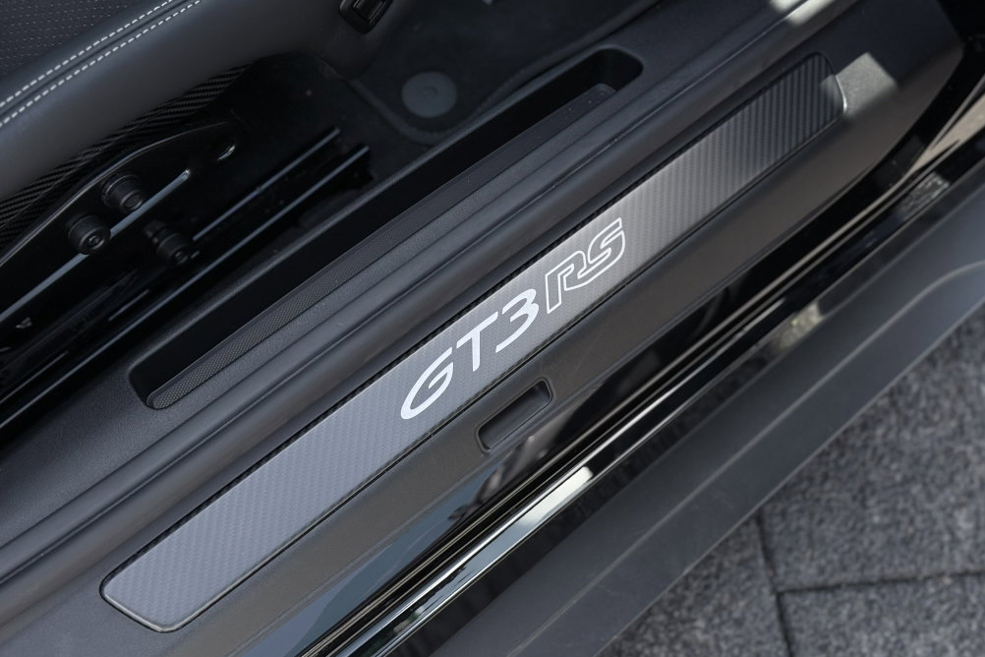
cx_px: 495
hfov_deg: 38.9
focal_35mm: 51
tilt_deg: -60.8
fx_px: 1395
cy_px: 317
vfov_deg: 26.5
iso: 64
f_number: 1.78
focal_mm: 6.76
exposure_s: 1/413
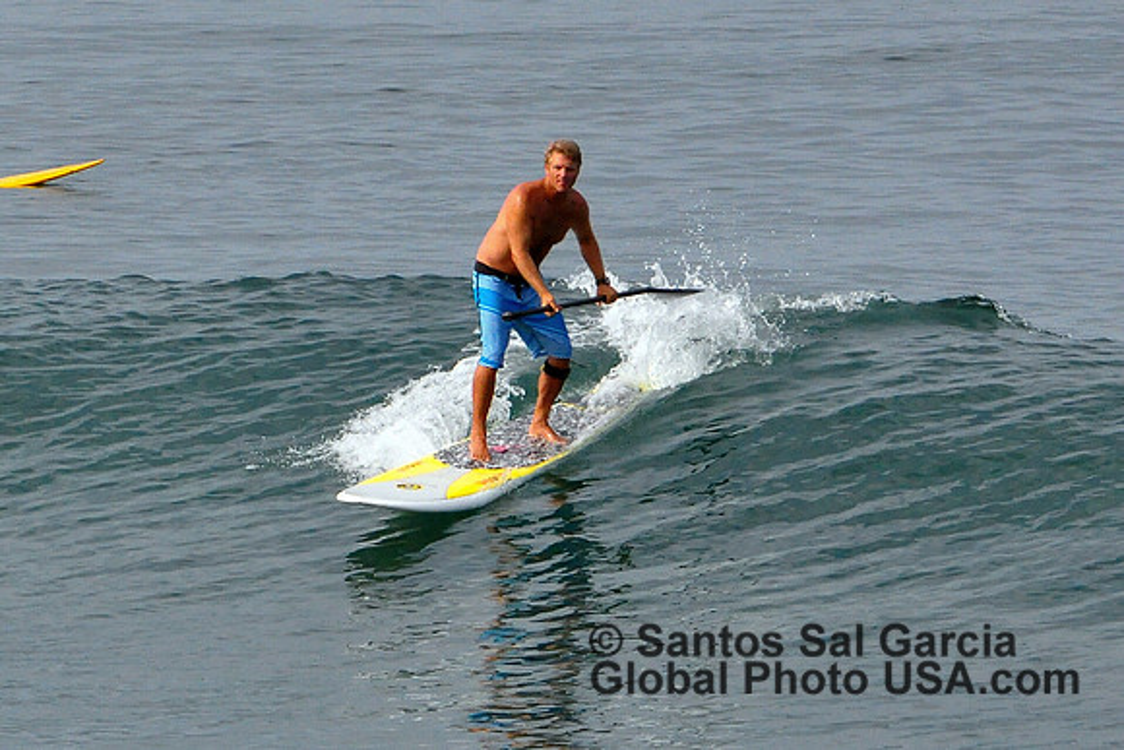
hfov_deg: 3.8
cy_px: 375
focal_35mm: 540
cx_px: 562
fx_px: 16863
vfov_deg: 2.5
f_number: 9
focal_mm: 360
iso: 1250
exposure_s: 1/2500
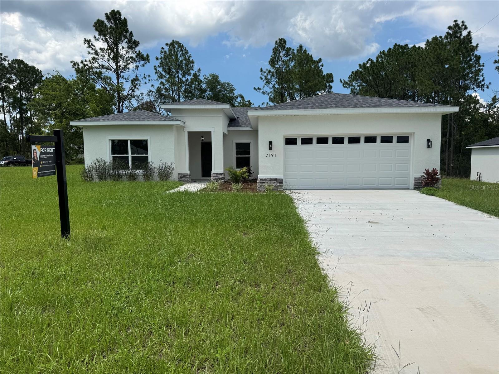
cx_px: 250
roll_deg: +1.0
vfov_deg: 56.8
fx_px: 346
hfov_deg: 71.6
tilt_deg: -5.6
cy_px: 187
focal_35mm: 24
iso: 80
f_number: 1.78
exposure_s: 1/6410
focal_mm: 6.76
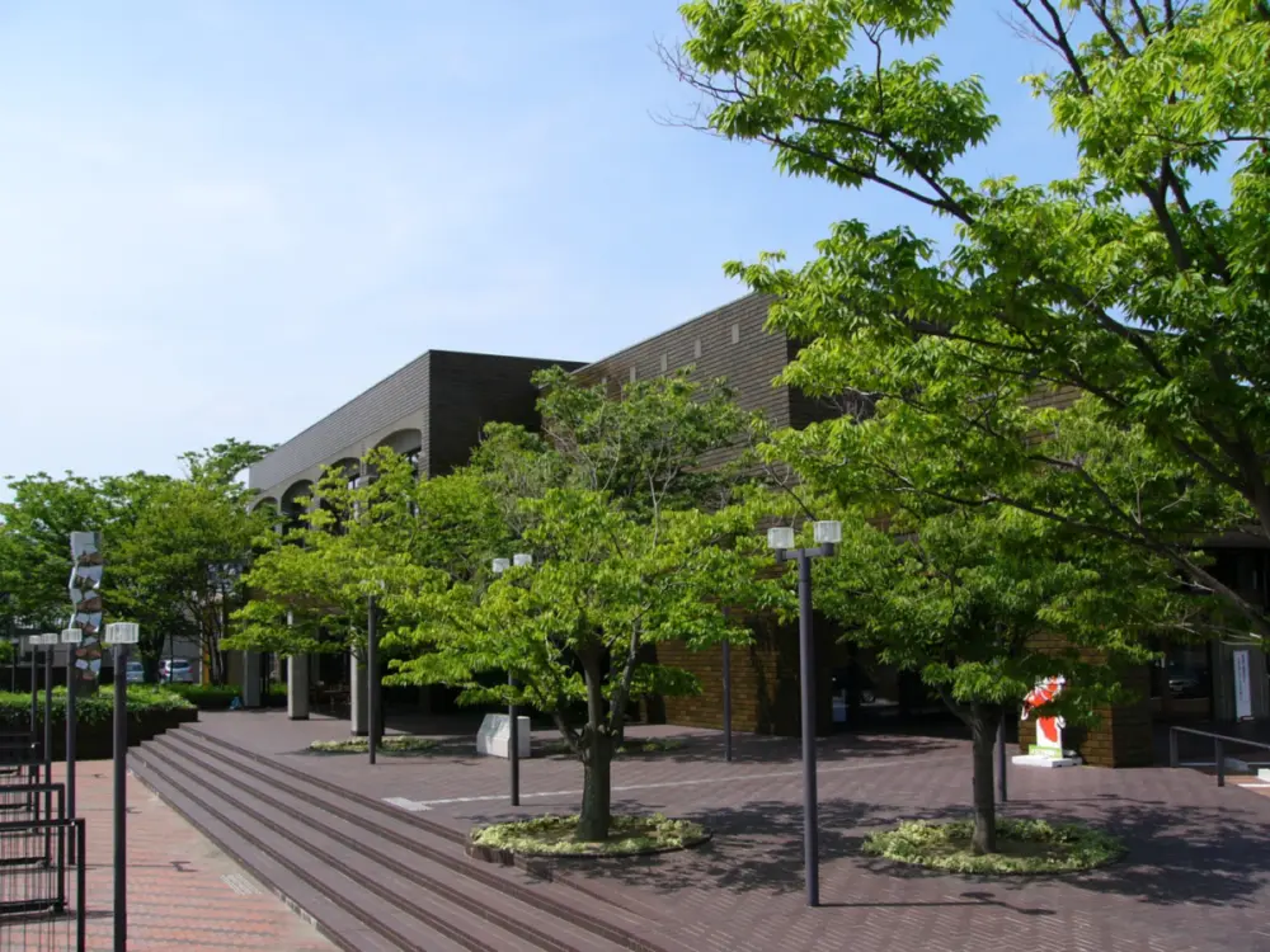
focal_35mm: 36
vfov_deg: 39.7
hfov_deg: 51.4
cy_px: 476
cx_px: 635
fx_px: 1321
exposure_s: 1/500
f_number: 4.6
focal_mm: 6
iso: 50
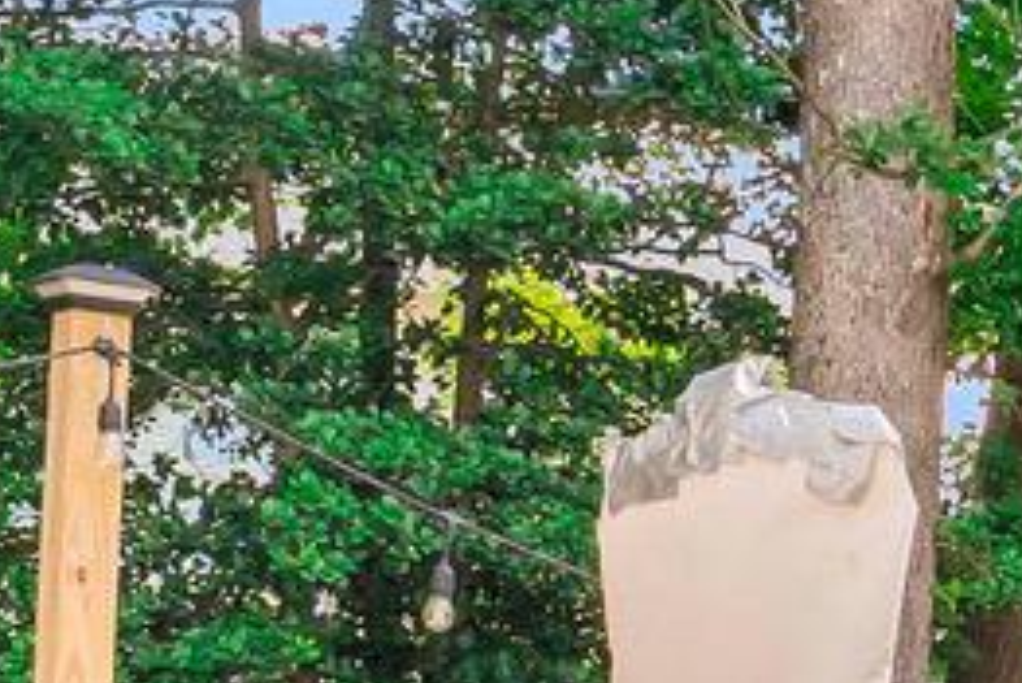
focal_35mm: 133
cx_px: 1260
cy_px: 1188
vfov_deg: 9.8
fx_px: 3778
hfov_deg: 14.8
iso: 400
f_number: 8
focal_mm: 17
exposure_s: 1/40
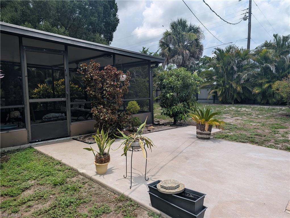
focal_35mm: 24
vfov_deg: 56.9
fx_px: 201
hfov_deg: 71.5
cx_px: 145
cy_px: 109
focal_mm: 6.9
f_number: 1.68
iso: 19
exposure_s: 1/1160
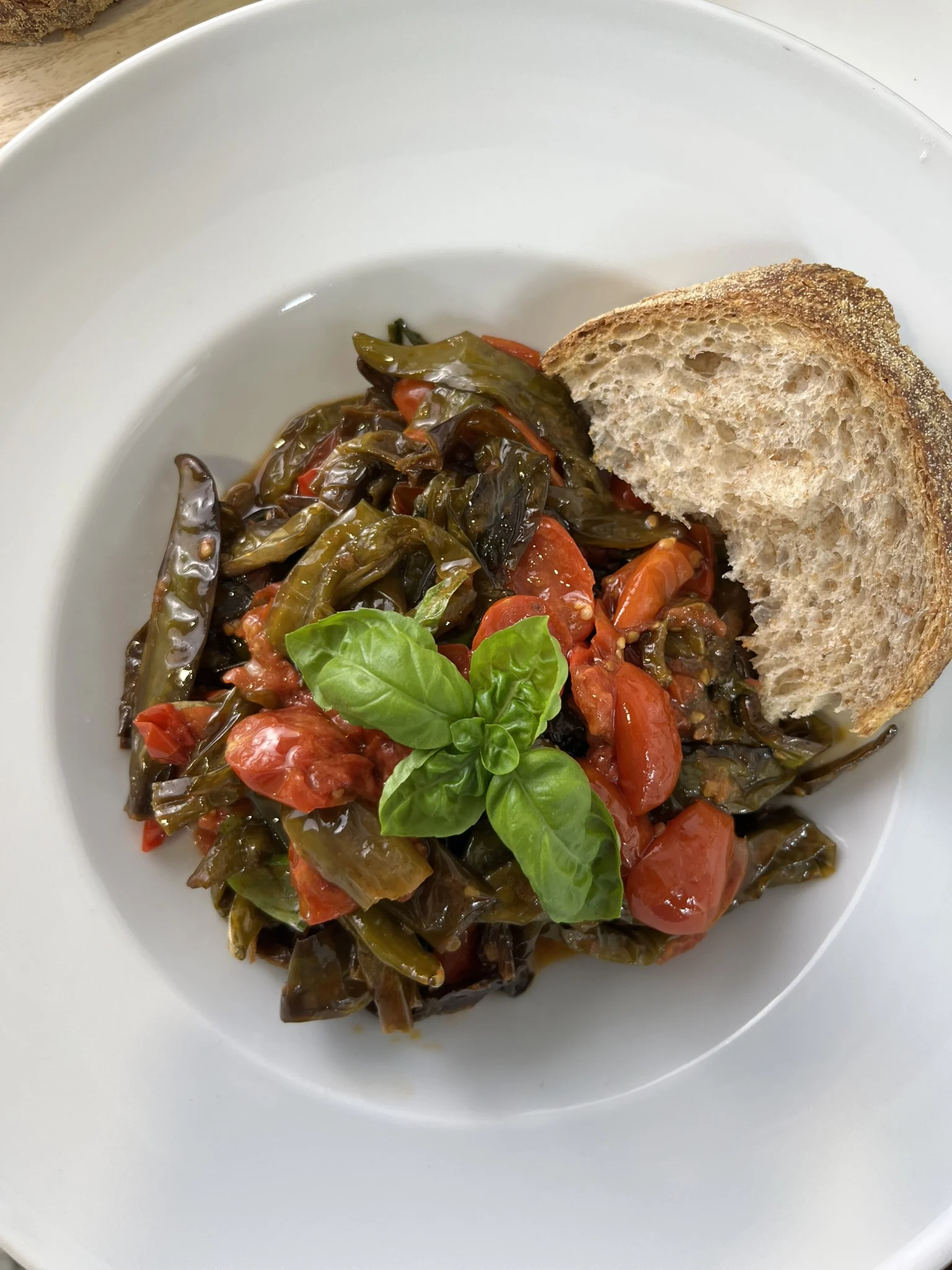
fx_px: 953
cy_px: 635
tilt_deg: -87.9
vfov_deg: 67.3
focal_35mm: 26
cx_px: 476
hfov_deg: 53.1
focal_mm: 5.1
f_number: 1.6
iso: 64
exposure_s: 1/100
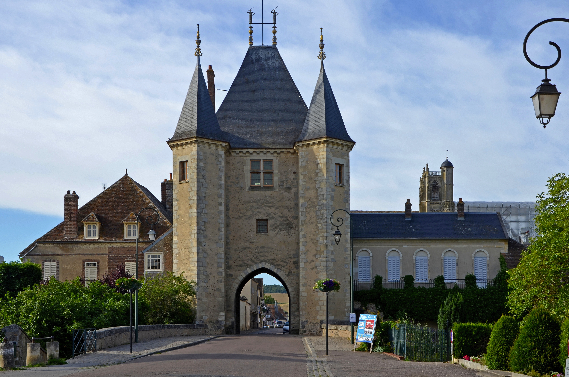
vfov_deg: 23.7
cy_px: 188
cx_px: 284
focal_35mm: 57
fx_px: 899
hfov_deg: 35.1
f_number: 9
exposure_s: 1/250
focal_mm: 38
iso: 100
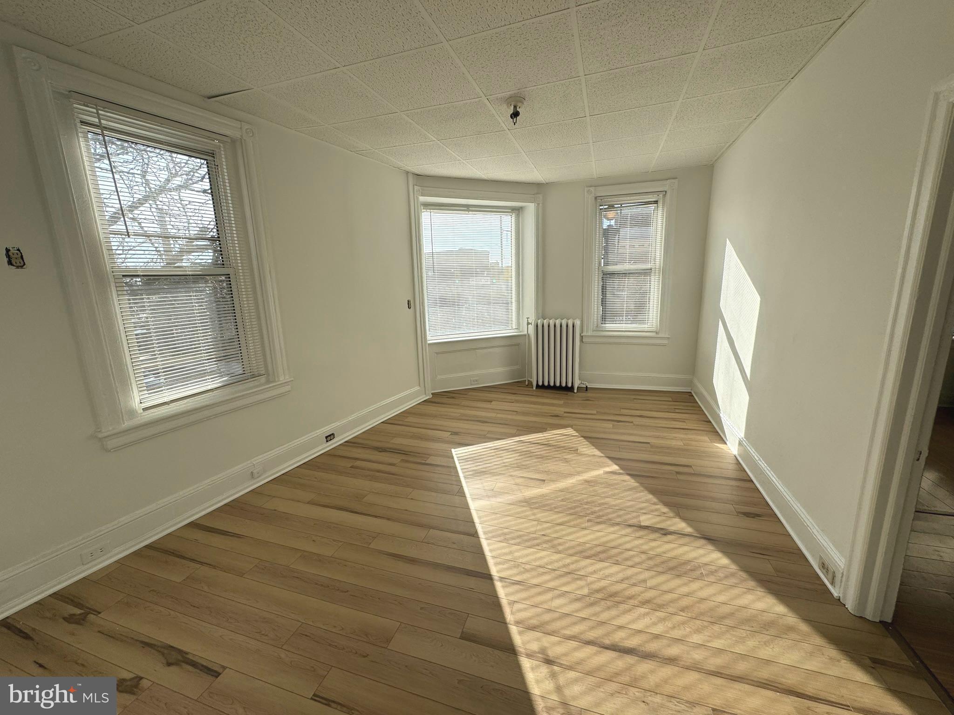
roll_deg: +3.5
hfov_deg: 102.1
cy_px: 358
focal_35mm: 14
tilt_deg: -11.4
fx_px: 386
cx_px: 477
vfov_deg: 85.7
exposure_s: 1/910
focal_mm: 2.22
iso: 50
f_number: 2.2
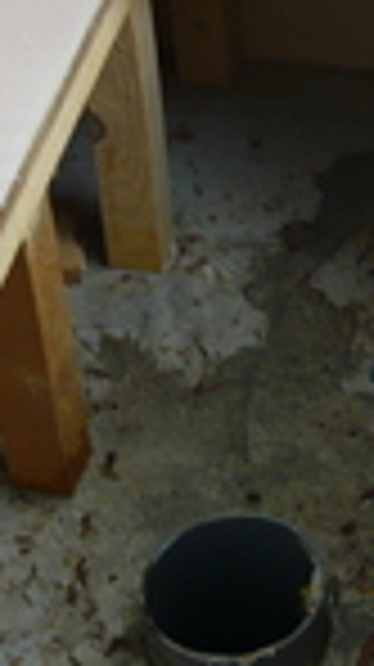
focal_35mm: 102
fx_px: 1802
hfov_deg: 11.8
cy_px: 263
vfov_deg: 20.9
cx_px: 270
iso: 100
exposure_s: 1/30
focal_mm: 5.5
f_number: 2.8
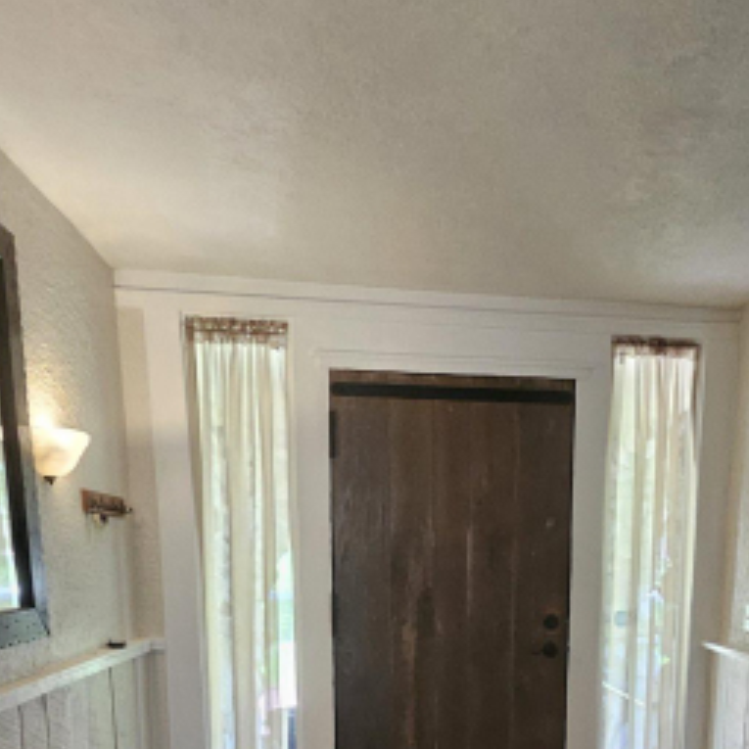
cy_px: 692
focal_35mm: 30
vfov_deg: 47.7
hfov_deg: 53.3
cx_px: 479
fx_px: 734
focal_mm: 1.74
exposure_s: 1/40
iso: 320
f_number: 2.2
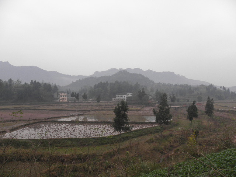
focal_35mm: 26
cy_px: 88
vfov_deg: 53.1
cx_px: 118
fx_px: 177
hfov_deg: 67.3
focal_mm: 4.6
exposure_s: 1/60
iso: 64
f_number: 3.2
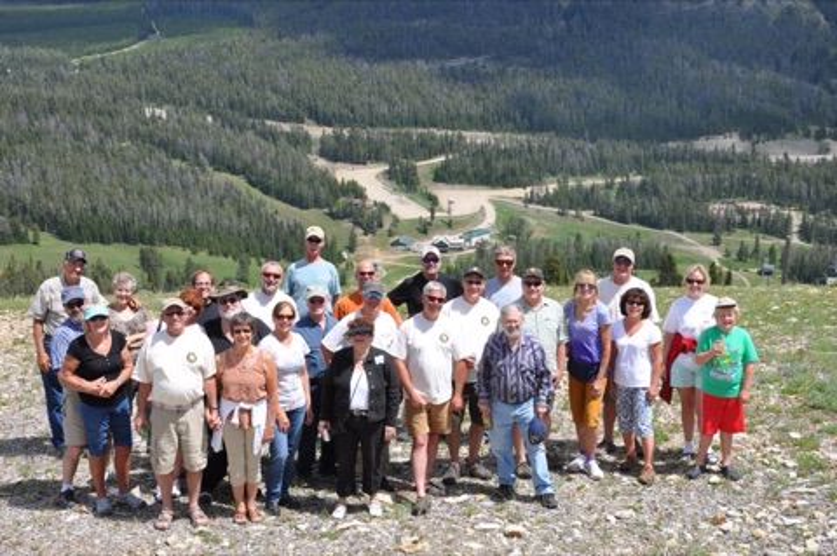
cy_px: 278
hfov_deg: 31.9
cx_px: 418
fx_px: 1463
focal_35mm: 63
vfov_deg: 21.5
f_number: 10
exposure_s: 1/400
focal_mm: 42
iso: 200
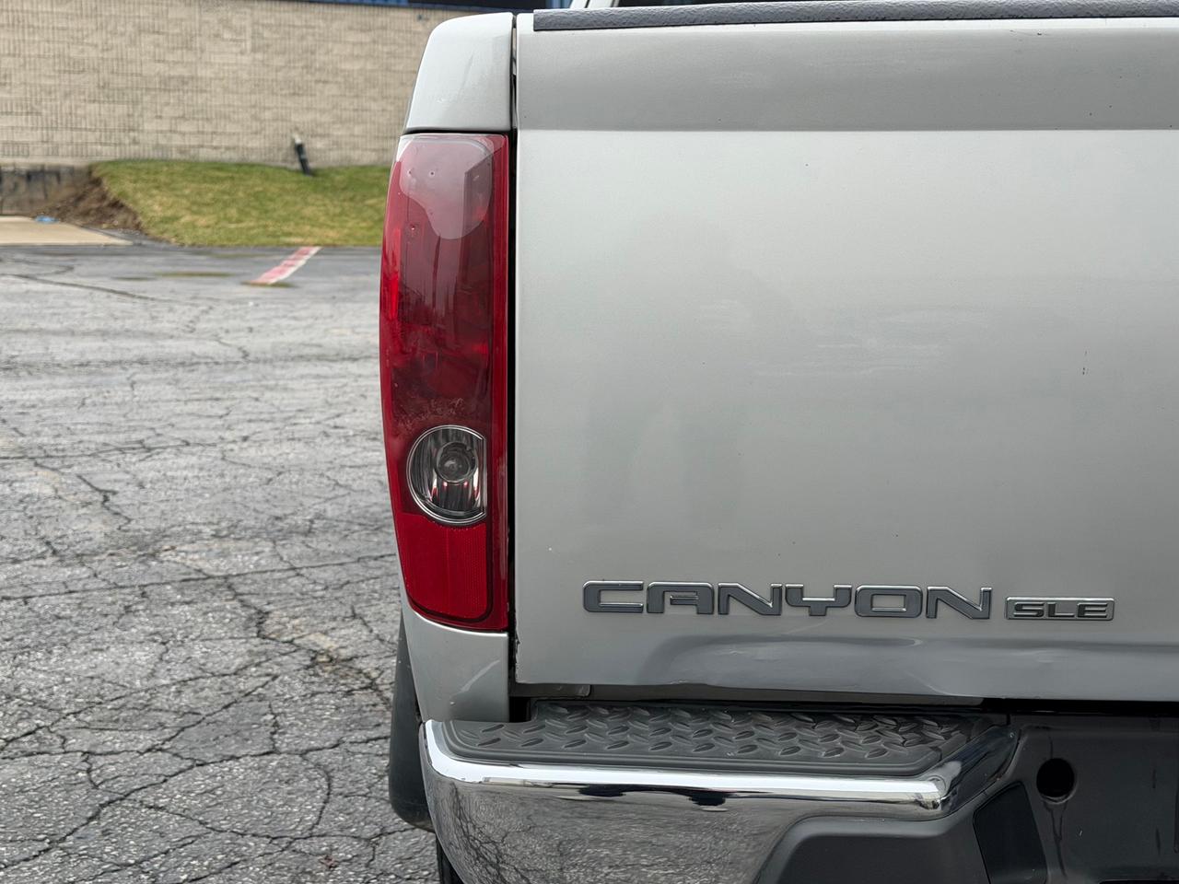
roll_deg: +3.2
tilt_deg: -6.8
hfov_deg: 39.7
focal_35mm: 48
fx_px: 1635
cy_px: 442
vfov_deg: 30.3
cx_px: 590
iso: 64
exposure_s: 1/587
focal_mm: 6.76
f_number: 1.78
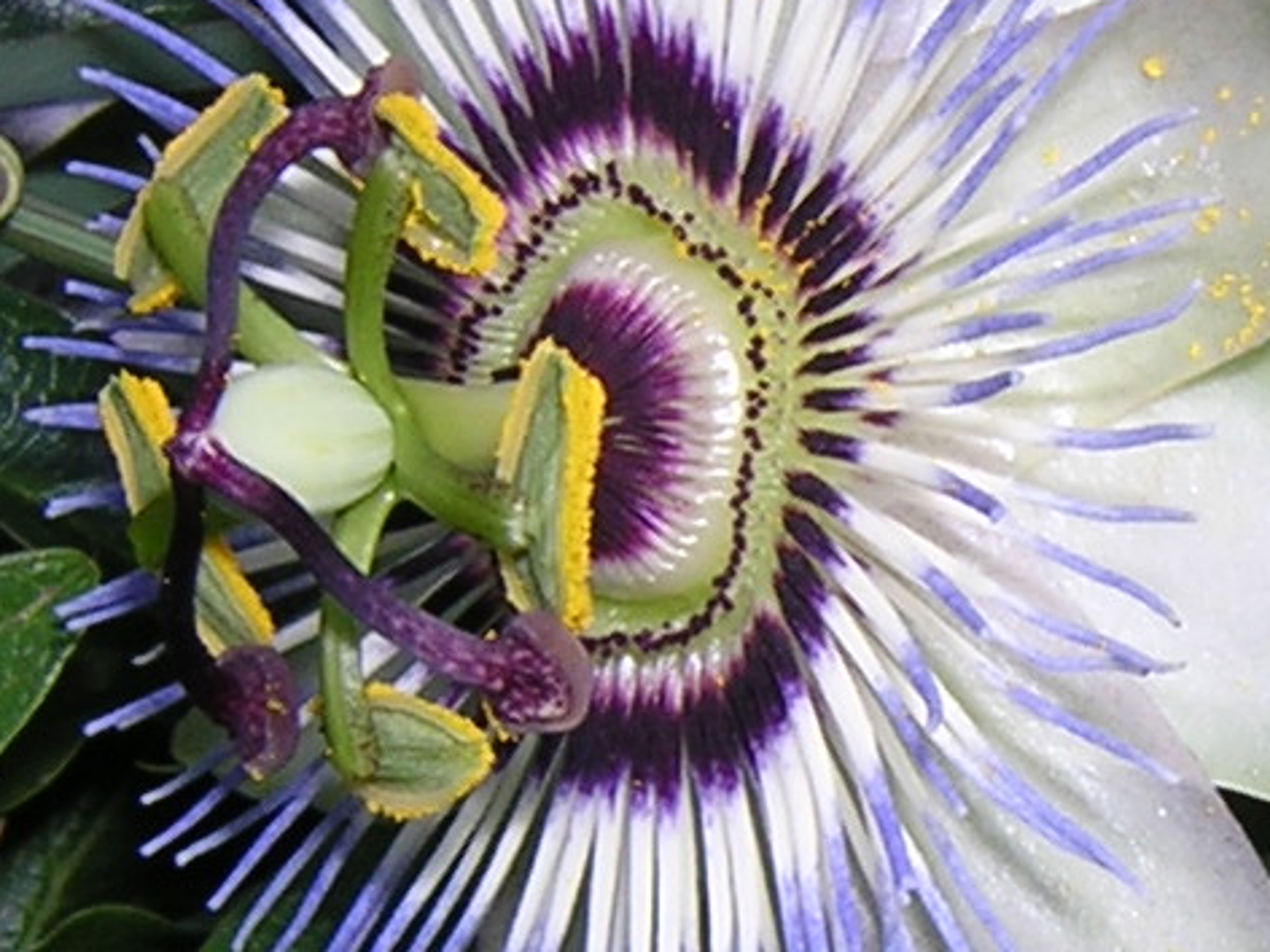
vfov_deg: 12.1
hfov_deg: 15.8
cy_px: 629
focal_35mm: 122
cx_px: 1275
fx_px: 4476
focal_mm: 4.7
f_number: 5.2
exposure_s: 1/60.1
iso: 100
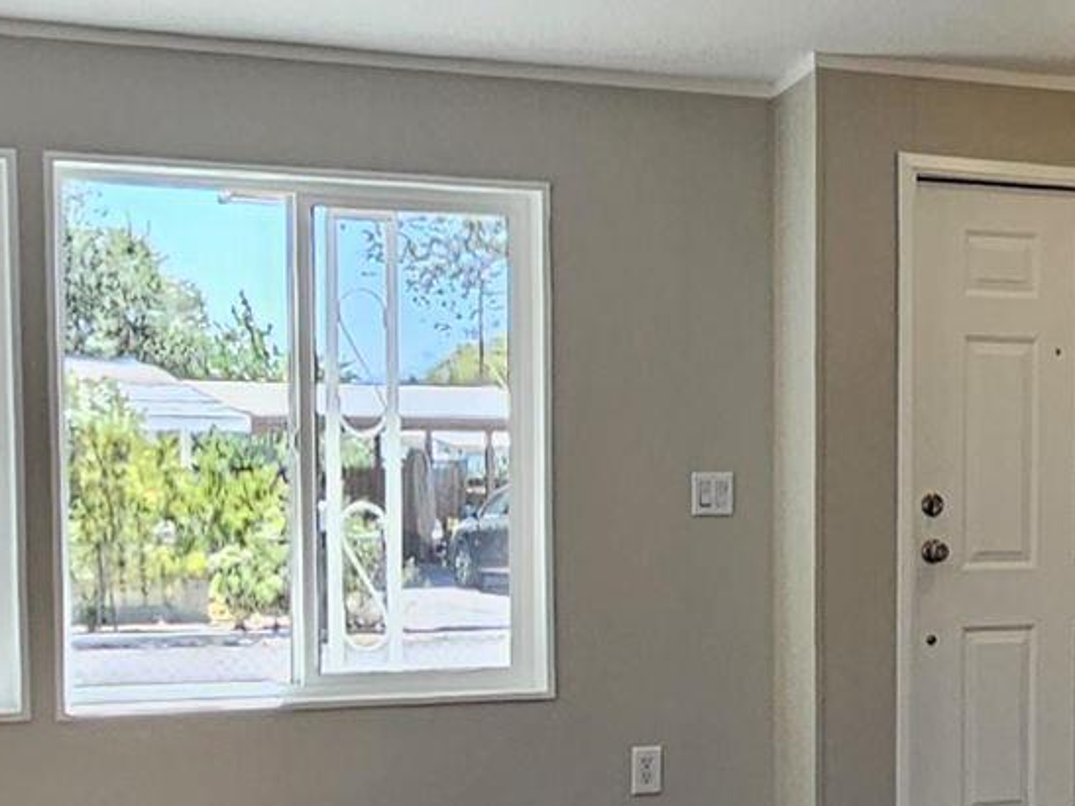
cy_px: 645
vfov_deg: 19.9
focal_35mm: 73
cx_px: 1236
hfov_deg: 24.5
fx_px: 2267
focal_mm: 2.2
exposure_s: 1/120
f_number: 2.2
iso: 50
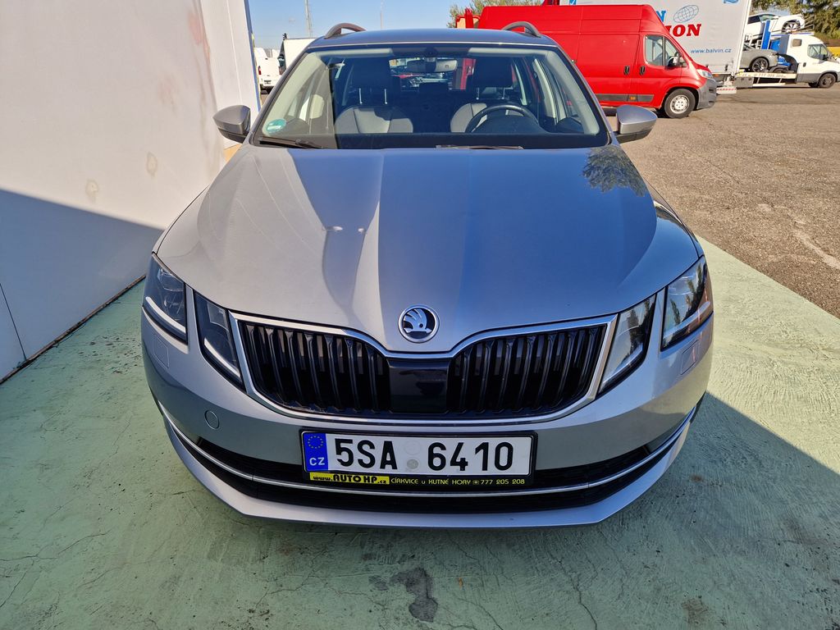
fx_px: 558
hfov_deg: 73.9
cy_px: 315
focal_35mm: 23
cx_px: 420
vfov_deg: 58.9
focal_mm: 5.4
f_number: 1.8
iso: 50
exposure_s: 1/764
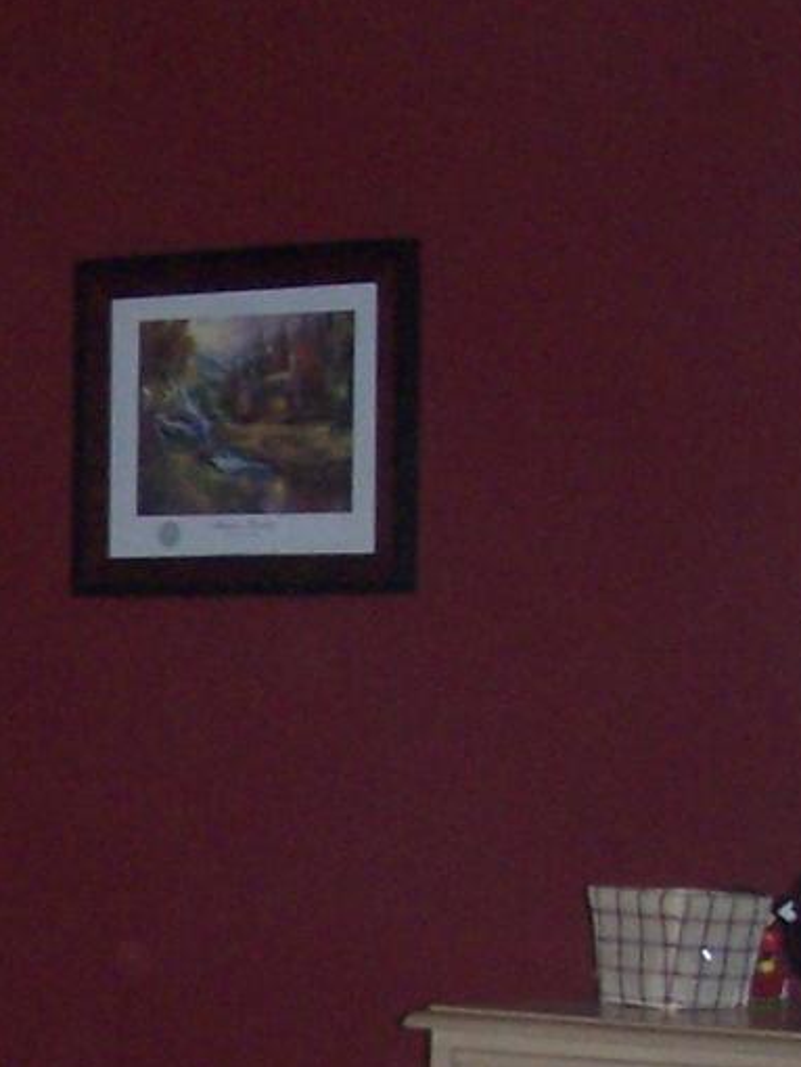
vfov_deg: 13.1
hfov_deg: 9.7
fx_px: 4593
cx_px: -343
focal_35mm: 149
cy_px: 1075
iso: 140
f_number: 2.8
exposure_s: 1/60
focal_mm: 6.3
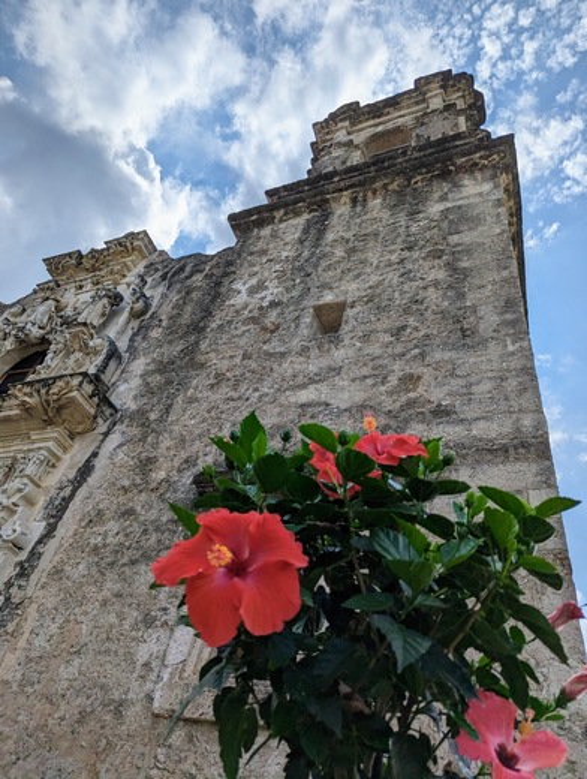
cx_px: 294
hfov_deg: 57.0
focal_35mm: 24
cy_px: 390
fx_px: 541
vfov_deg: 71.5
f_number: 1.85
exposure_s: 1/7092
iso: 45
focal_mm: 6.81
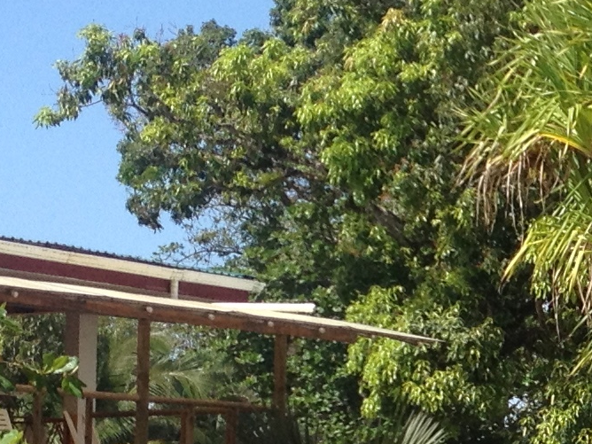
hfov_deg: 11.2
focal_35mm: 171
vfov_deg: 8.7
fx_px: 2924
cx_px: 817
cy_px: 365
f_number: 2.4
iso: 50
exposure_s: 1/1381
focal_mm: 4.28
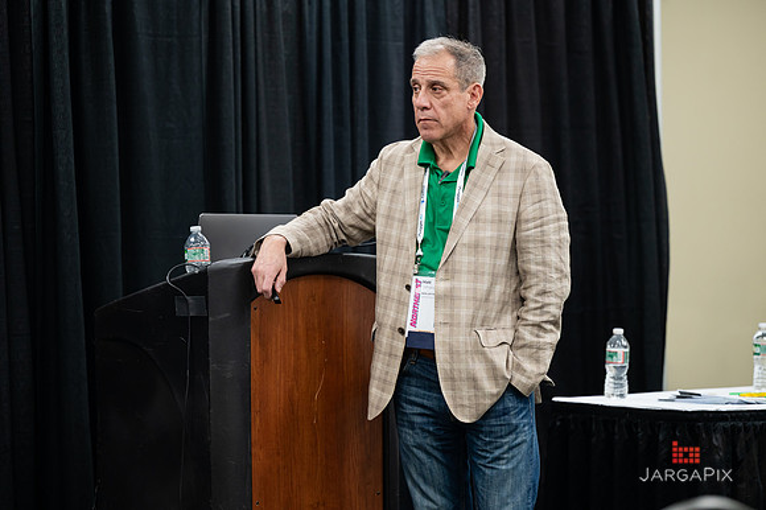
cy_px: 255
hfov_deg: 14.3
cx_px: 383
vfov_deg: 9.5
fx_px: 3053
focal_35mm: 144
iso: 1000
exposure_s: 1/200
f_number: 3.2
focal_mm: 140
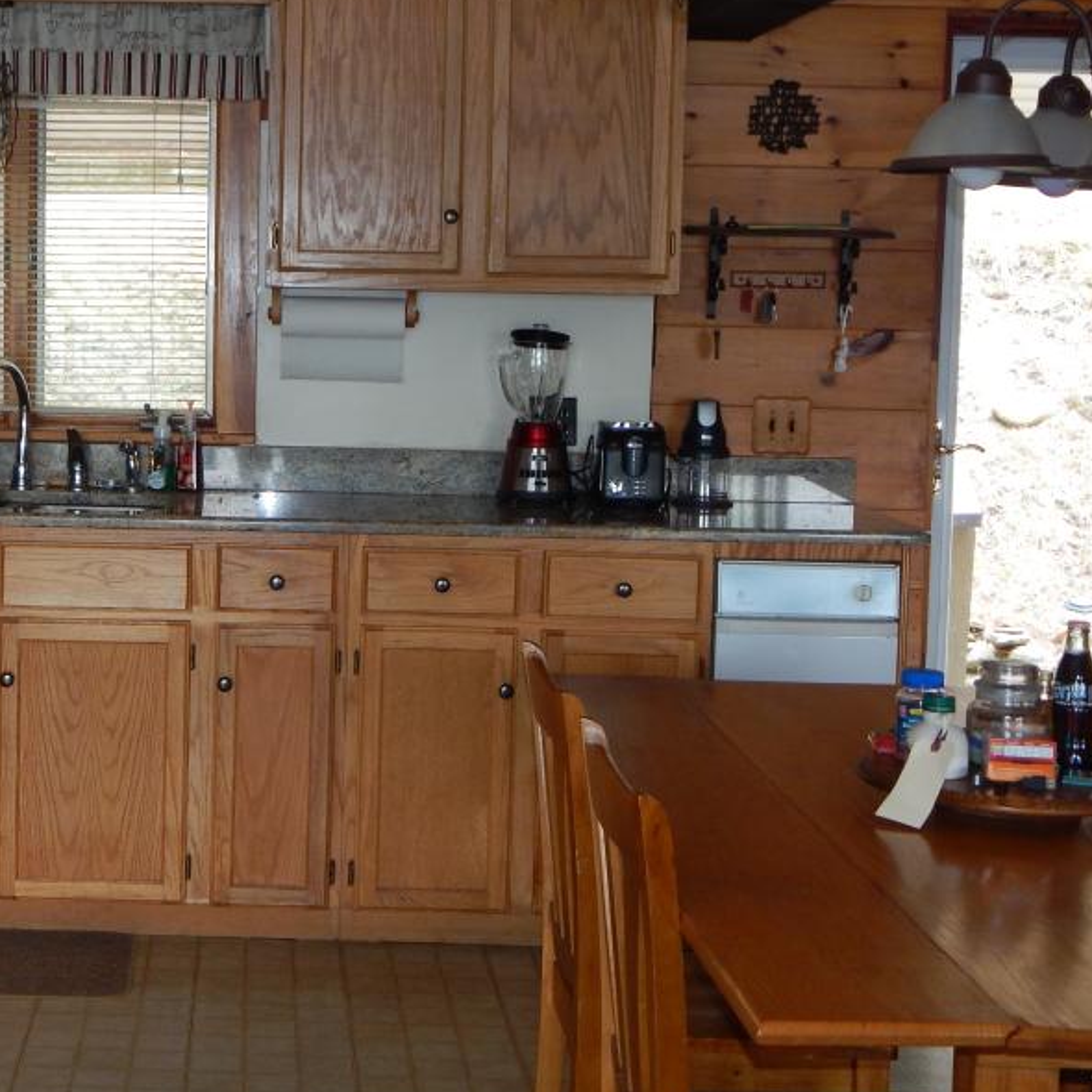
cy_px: 461
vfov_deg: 26.1
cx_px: 191
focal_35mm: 66
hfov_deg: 25.6
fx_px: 2356
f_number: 3.6
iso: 200
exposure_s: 1/30
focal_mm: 7.7
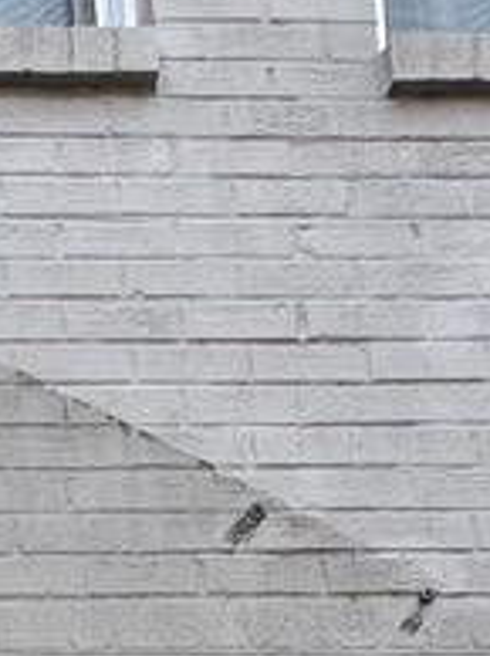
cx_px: -365
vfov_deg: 11.7
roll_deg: +0.7
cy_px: 1867
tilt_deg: +8.2
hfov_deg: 12.3
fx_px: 2100
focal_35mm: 111
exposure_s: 1/163
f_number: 2.2
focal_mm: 2.22
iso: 40
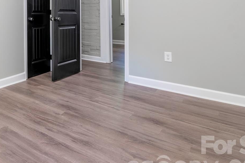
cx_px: 15
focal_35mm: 31
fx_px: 211
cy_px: 7
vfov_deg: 38.5
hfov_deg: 51.5
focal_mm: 14
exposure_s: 1/320
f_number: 5.6
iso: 250
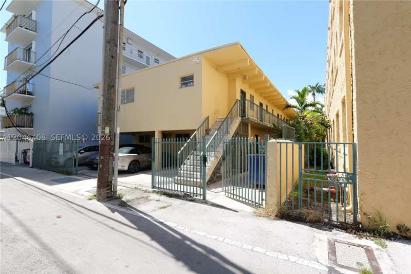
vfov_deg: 73.7
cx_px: 206
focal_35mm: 16
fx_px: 183
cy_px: 137
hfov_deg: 96.7
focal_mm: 16
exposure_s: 1/200
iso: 100
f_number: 6.3
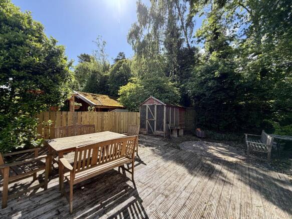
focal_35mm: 14
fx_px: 118
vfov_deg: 85.7
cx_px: 146
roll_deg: -0.9
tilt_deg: +1.3
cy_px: 110
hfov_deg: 102.1
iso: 40
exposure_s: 1/631
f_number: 2.2
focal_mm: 2.22
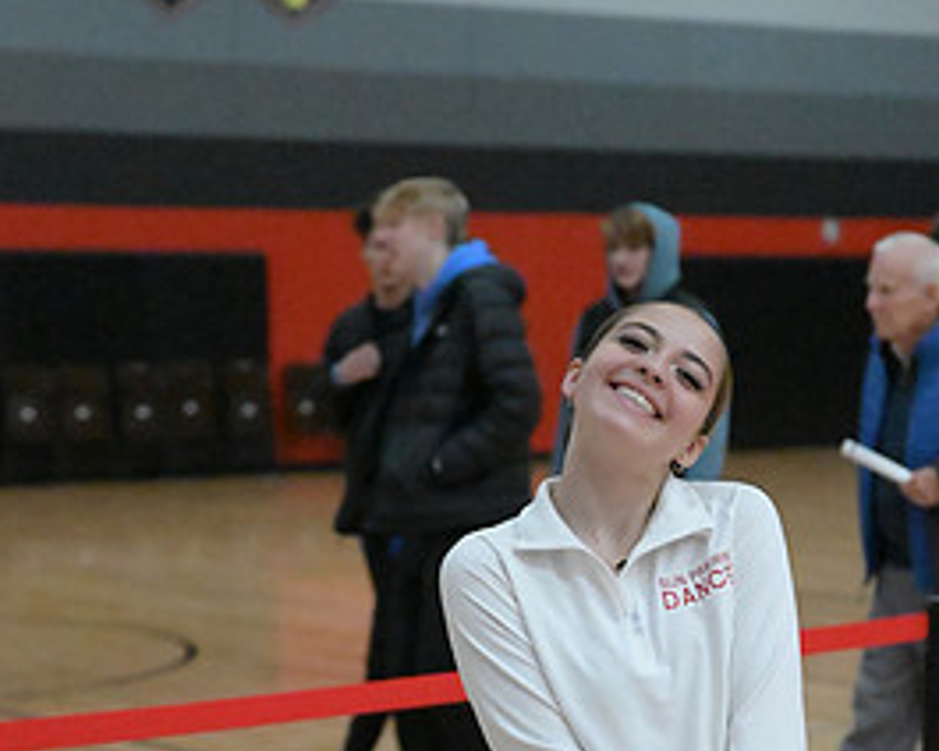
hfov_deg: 17.0
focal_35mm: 113
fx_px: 3140
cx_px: 645
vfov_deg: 13.5
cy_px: 701
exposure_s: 1/8000
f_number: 2.8
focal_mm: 55
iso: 36000
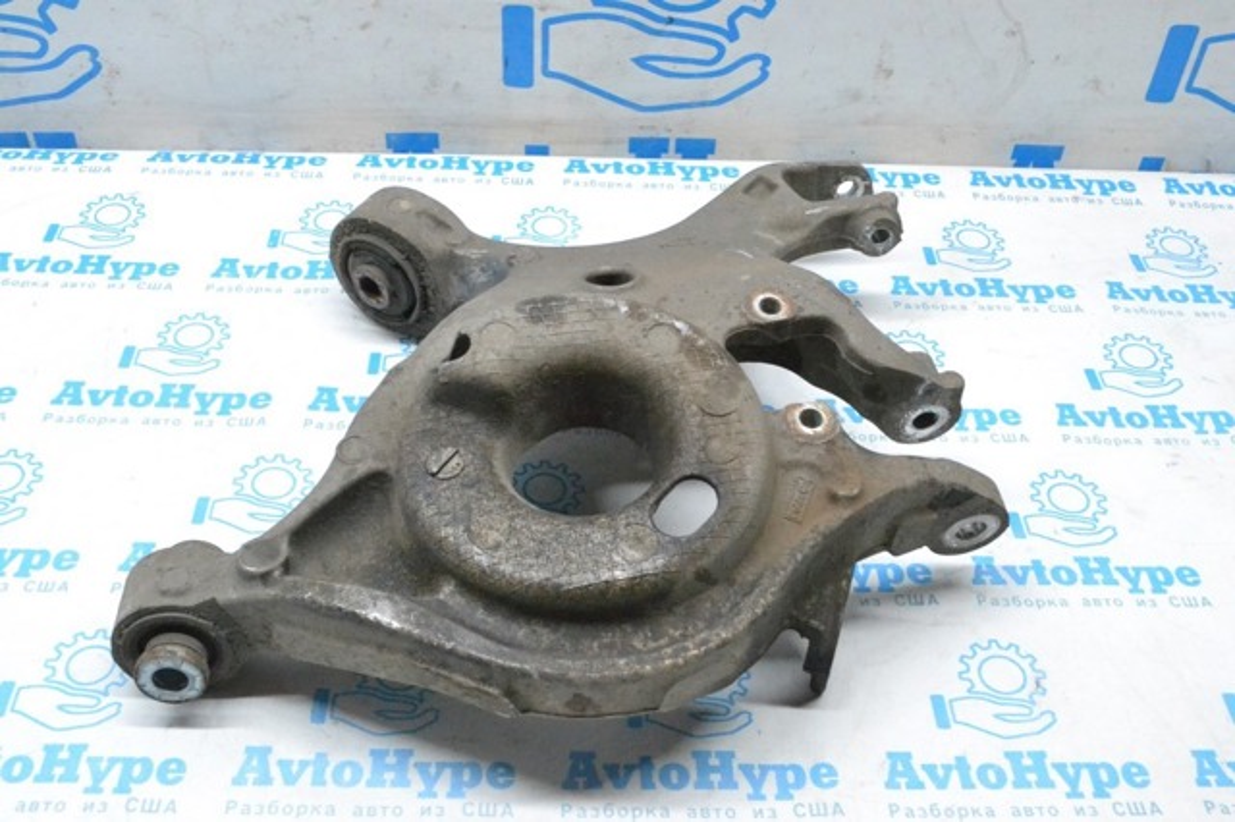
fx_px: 1337
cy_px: 411
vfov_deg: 34.2
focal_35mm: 39
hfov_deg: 49.6
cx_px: 618
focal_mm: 26
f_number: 9
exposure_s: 1/160
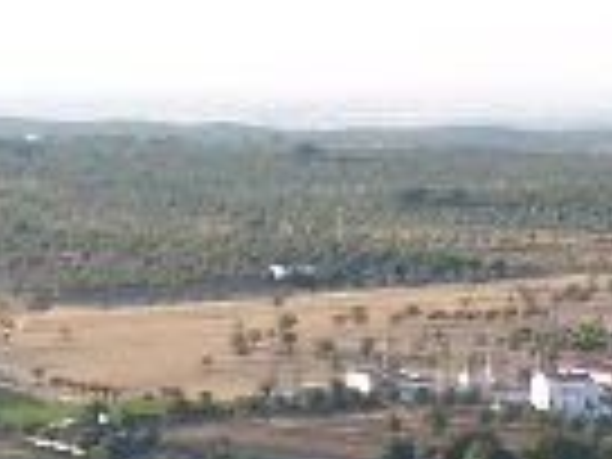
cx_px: 274
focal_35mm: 224
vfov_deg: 6.3
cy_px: 1089
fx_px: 3960
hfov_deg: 8.8
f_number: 2.8
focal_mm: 8
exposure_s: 1/500
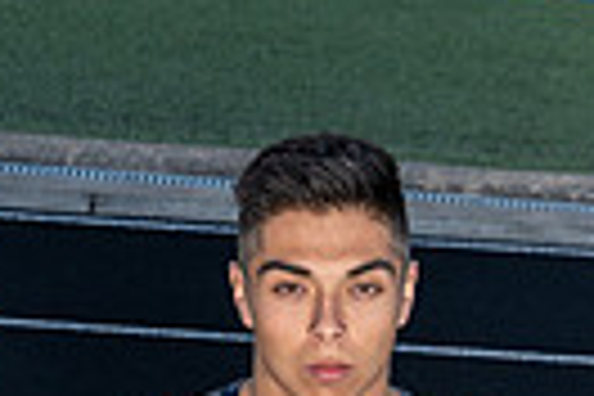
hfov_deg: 8.6
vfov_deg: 5.5
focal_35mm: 239
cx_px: 320
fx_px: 3943
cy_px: 1008
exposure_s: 1/250
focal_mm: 70
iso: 500
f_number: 8
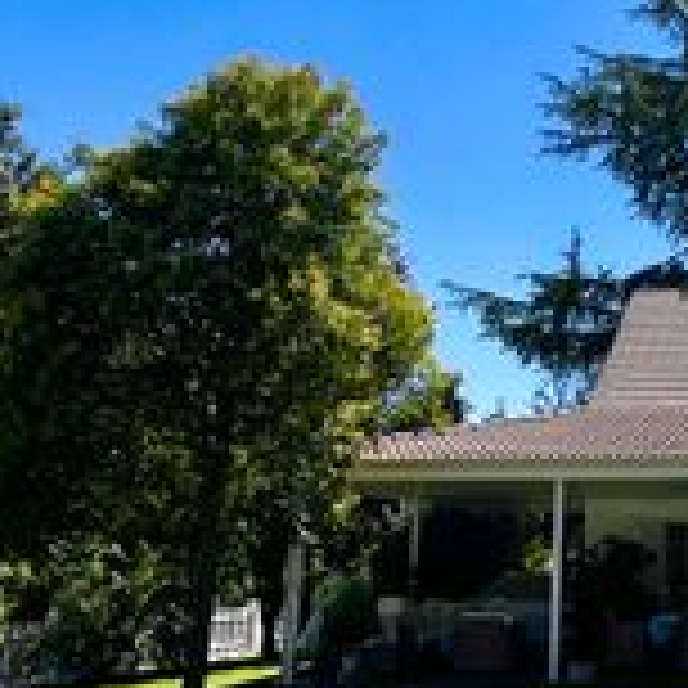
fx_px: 1012
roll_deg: +0.1
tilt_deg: +9.6
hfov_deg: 32.1
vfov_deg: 37.5
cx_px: 796
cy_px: 369
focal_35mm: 45
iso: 32
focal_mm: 1.57
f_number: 1.8
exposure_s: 1/1488
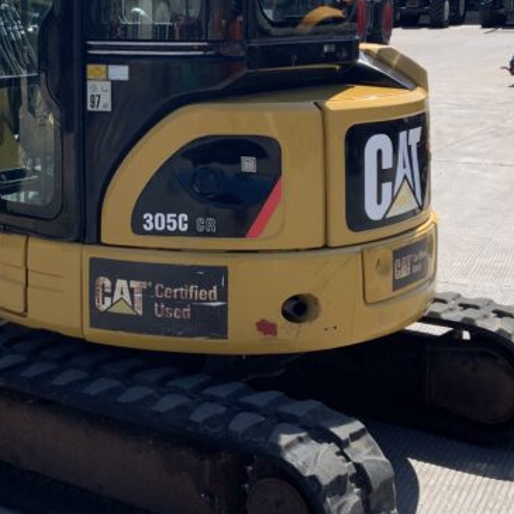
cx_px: 166
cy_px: 145
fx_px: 1210
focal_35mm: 72
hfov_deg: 23.9
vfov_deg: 23.8
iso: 16
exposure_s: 1/1412
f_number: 1.8
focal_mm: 3
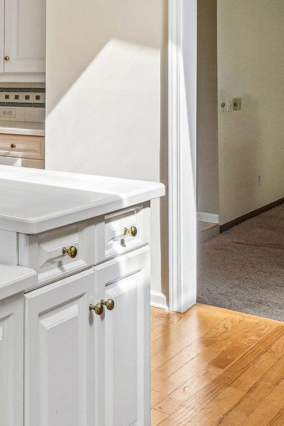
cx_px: -306
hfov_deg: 17.2
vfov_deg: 35.9
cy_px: 85
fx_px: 635
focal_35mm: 54
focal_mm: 11
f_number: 8
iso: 125
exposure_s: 1/30
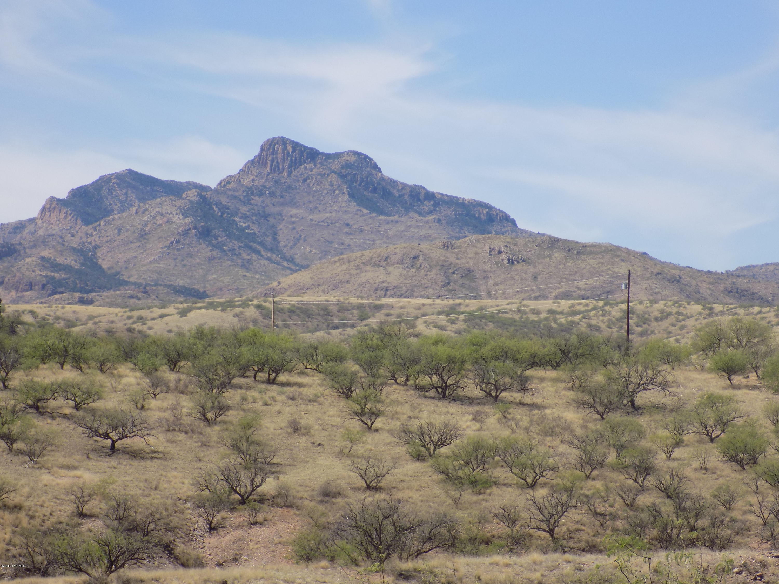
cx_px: 390
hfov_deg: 11.8
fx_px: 3781
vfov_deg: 8.8
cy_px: 292
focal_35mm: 168
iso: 80
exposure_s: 1/400
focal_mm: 29.9
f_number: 5.3
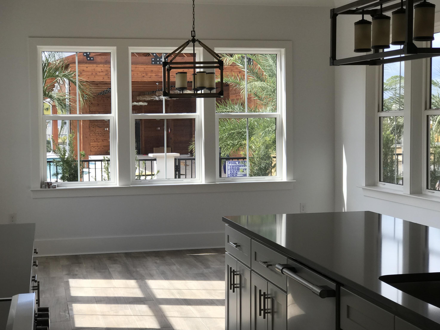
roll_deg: +0.1
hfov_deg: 33.2
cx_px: 217
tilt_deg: -3.3
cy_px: 168
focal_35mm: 58
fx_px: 737
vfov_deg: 25.2
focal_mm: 6.6
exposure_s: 1/271
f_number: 2.8
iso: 20
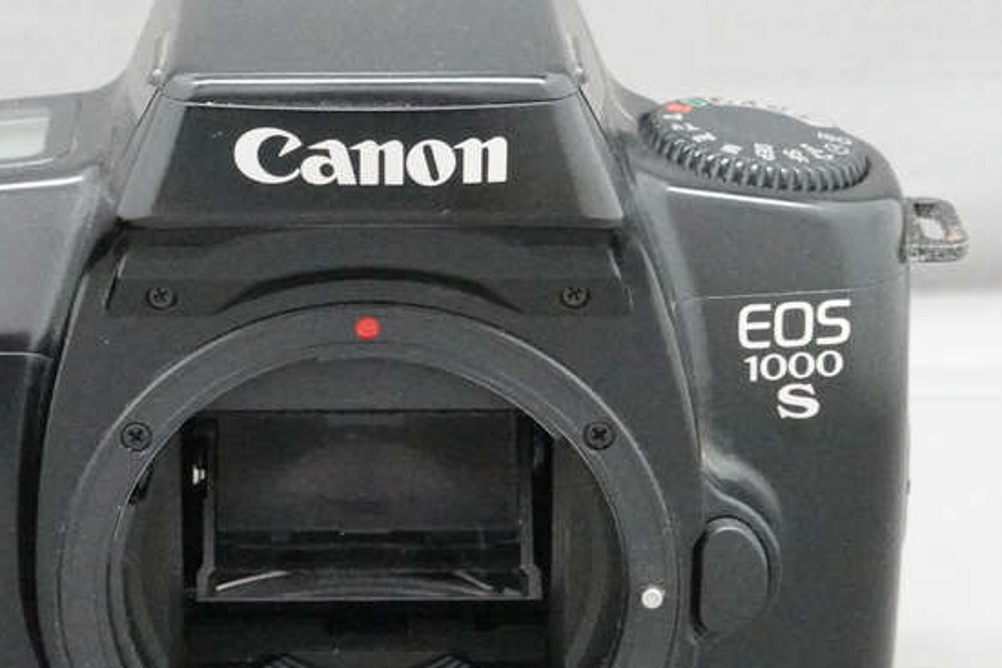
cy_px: 404
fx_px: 4009
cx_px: 271
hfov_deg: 14.2
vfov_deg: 9.5
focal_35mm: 144
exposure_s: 1/40
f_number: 8
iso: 6400
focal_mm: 24.35
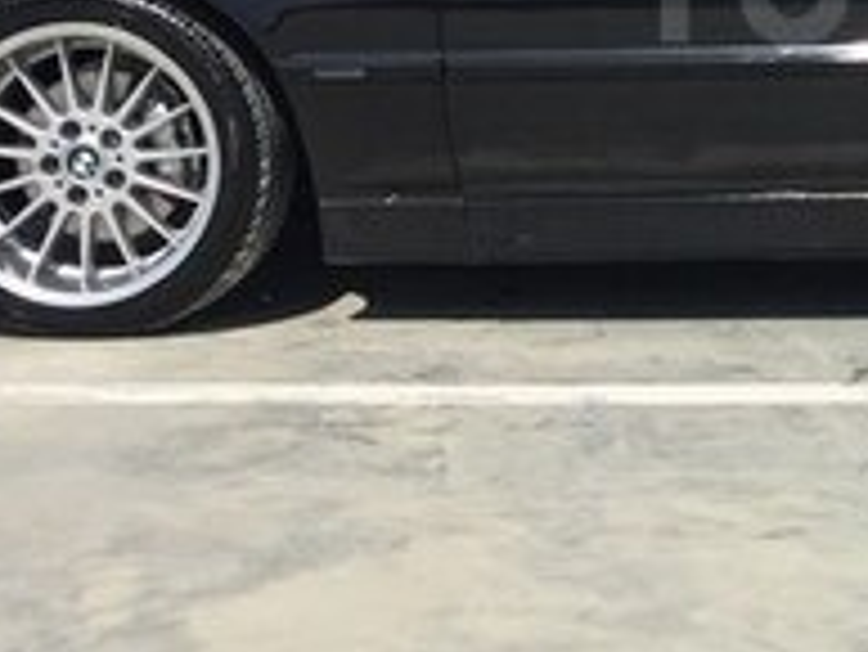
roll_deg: -2.1
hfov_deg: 18.6
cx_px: 1084
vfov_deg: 14.7
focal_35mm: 99
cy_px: -25
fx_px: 2484
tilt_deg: -3.6
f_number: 2.2
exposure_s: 1/3968
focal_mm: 4.15
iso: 32
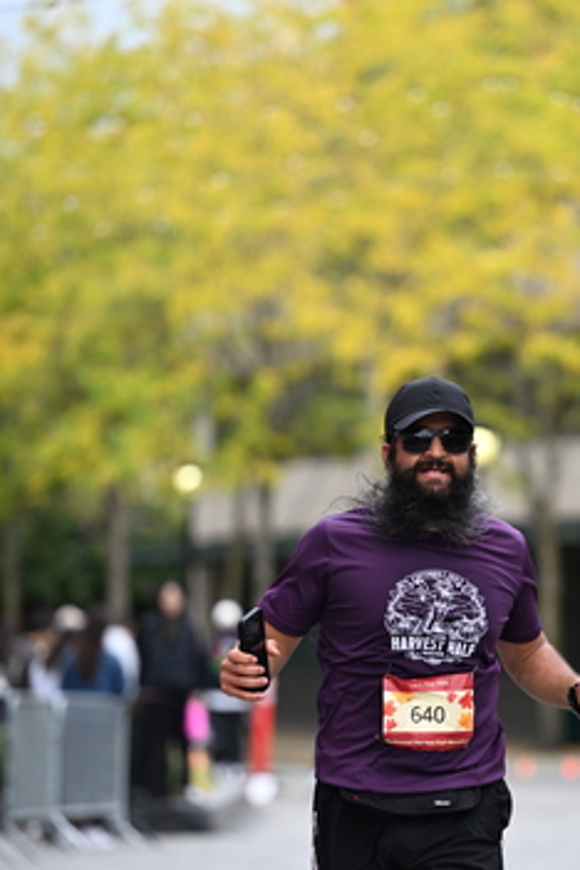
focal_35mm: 235
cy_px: 513
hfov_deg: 5.8
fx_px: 5679
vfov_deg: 8.8
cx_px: 440
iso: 640
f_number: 2.8
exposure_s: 1/2000
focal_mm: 150
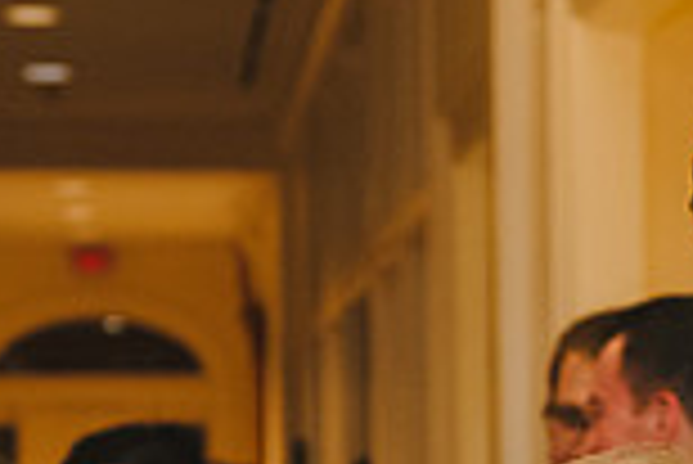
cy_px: 780
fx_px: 3430
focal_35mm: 178
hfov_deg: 11.5
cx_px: 618
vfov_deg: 7.5
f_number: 4
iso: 3200
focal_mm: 44
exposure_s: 1/160
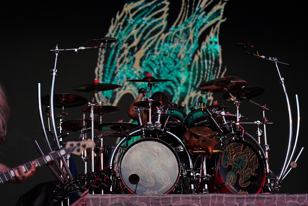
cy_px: 103
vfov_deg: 13.0
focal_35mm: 105
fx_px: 898
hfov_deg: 19.5
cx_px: 154
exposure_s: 1/125
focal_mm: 105
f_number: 4
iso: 100
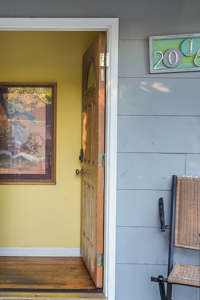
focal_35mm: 47
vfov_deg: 41.9
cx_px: 33
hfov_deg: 27.9
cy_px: 149
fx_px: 391
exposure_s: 1/13
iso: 320
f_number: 10
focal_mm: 31
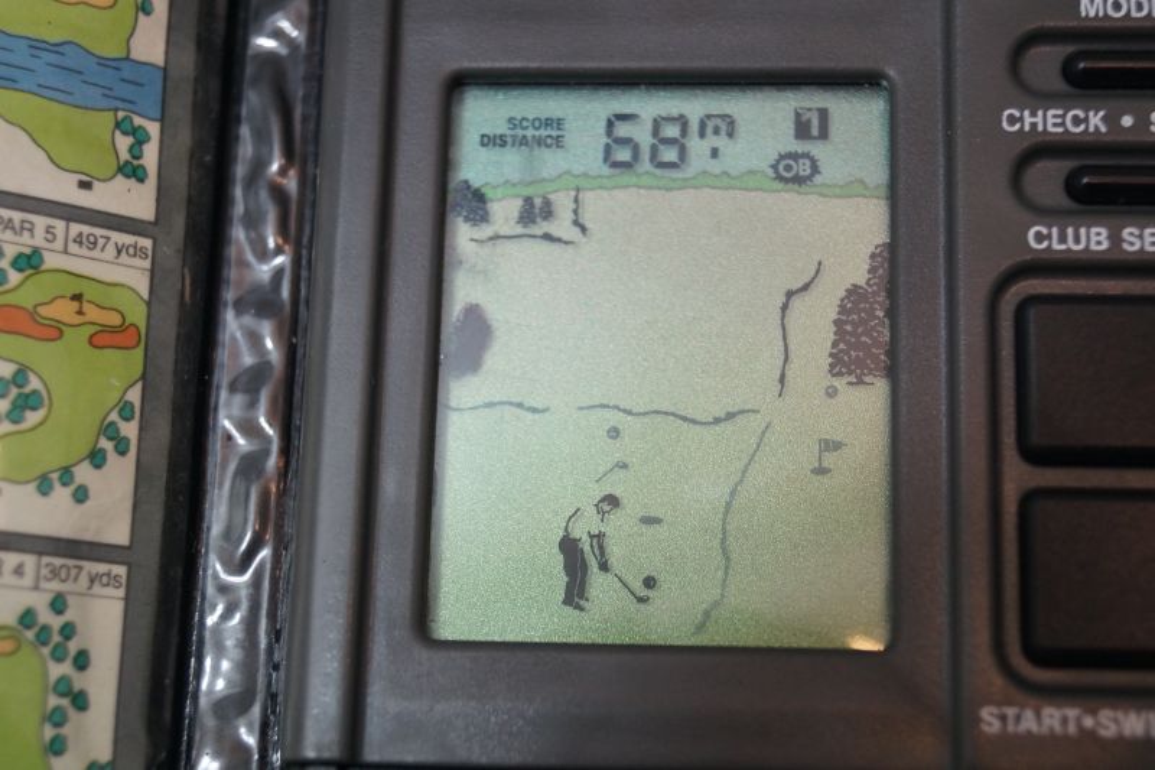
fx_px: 2165
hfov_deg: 29.9
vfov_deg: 20.2
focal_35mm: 68
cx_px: 578
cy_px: 385
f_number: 5.6
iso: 1250
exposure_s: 1/160
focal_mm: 45
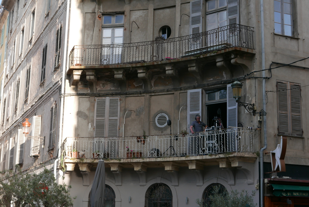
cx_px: 154
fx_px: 558
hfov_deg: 30.9
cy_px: 104
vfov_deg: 21.0
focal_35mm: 65
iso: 200
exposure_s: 1/125
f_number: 5.6
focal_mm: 29.3
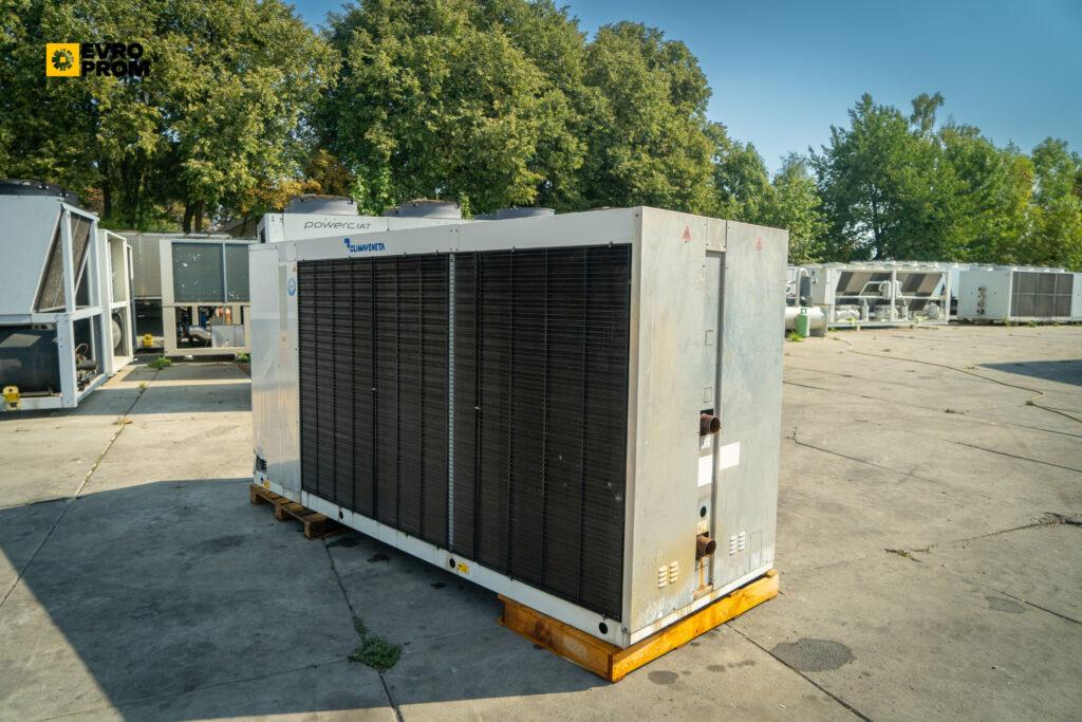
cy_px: 361
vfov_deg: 53.1
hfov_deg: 73.7
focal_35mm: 24
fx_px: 721
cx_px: 541
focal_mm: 24
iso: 400
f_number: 4
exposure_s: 1/1250
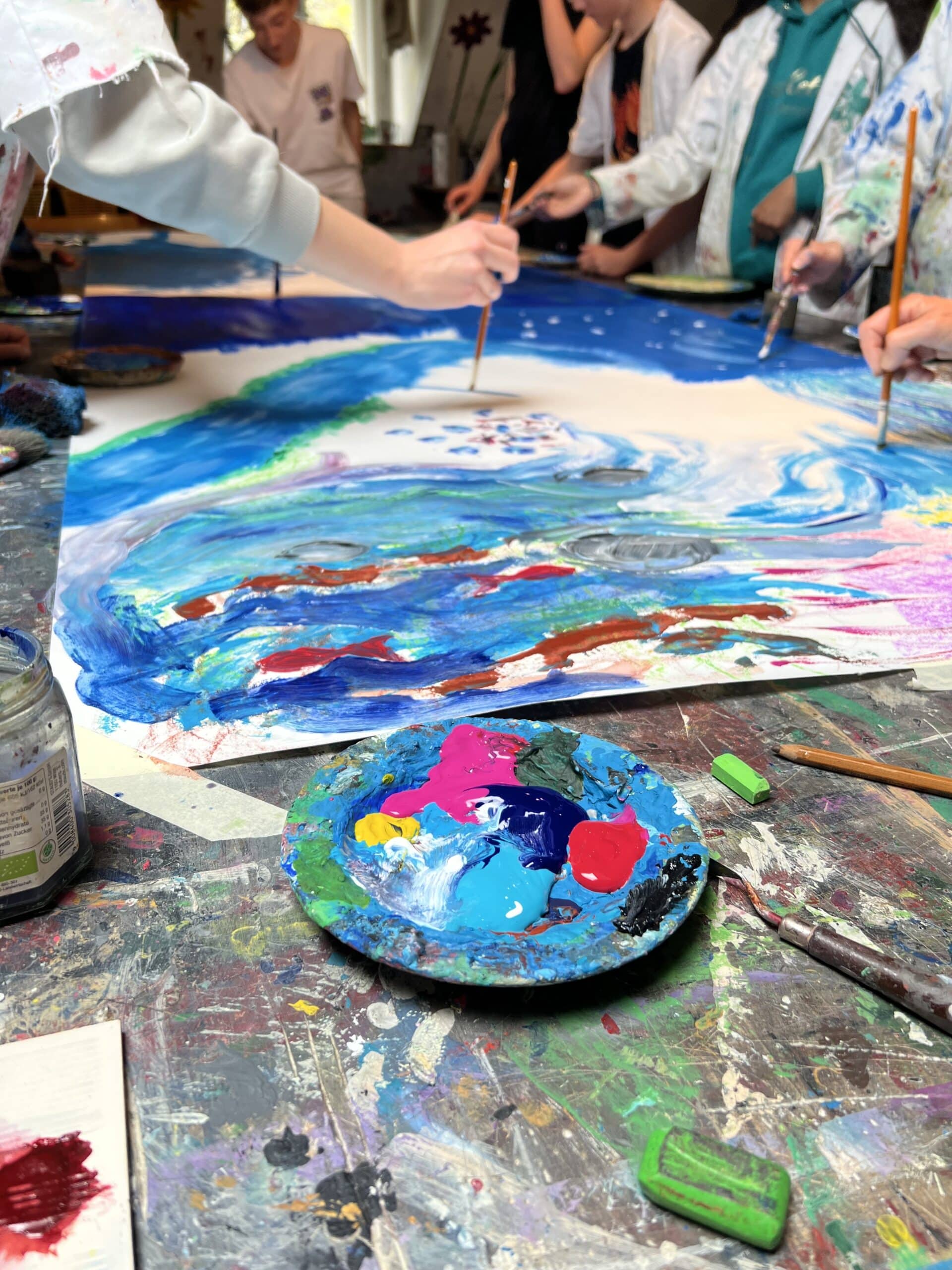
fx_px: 953
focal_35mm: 26
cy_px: 635
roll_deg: -1.8
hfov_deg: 53.1
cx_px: 476
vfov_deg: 67.3
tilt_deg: -26.1
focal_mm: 5.7
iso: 32
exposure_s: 1/100
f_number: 1.5
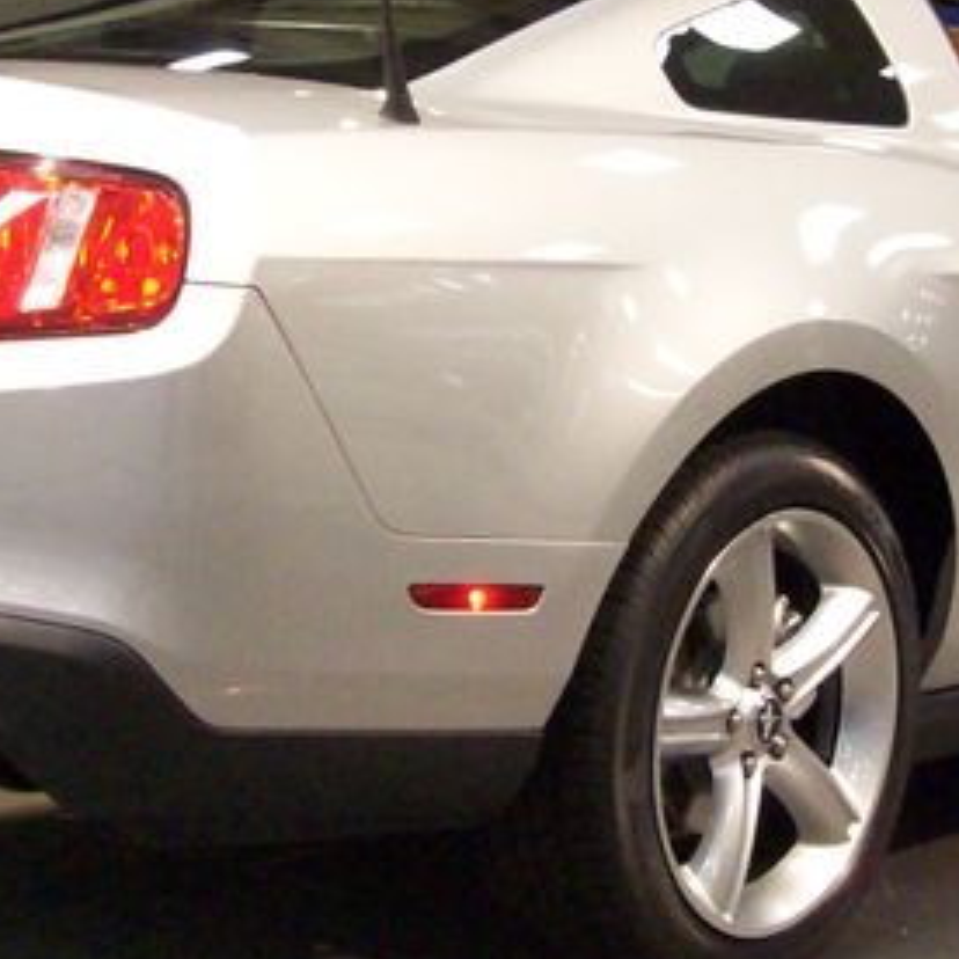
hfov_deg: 18.8
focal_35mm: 92
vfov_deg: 18.9
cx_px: 655
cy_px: 401
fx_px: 2884
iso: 329
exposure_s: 1/128
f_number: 2.7
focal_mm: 6
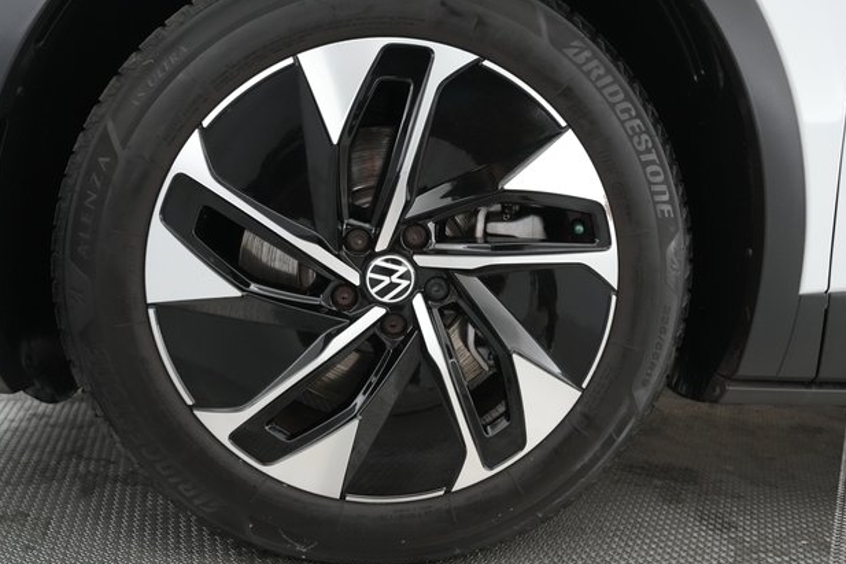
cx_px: 425
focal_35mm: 28
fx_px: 658
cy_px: 279
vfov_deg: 46.4
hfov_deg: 65.5
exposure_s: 1/125
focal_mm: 27
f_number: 4.5
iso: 6400
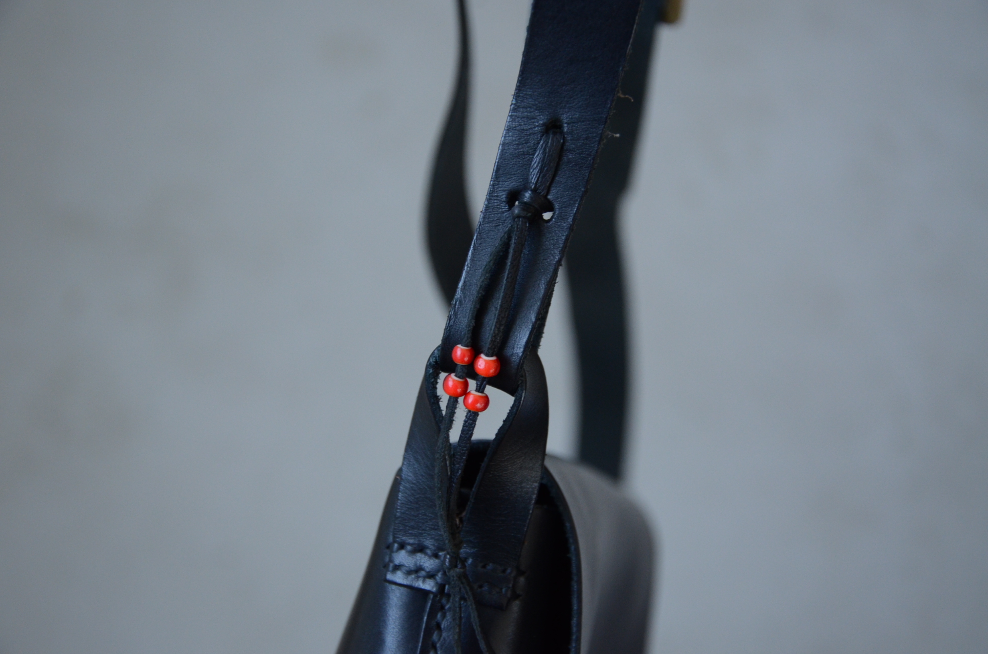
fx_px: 2054
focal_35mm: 75
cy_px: 327
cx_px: 494
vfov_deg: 18.1
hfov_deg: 27.0
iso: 1000
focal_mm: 50
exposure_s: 1/60
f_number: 5
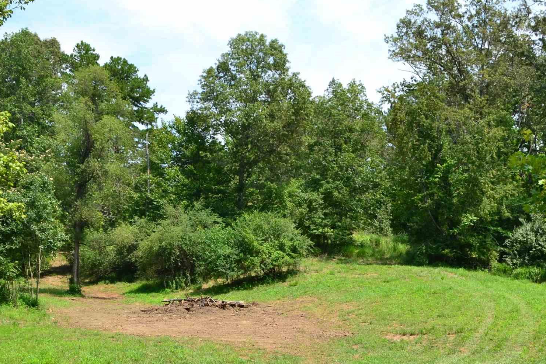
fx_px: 849
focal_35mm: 56
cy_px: 299
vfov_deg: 23.8
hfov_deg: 35.6
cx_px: 293
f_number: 7.1
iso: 100
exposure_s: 1/200
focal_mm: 18
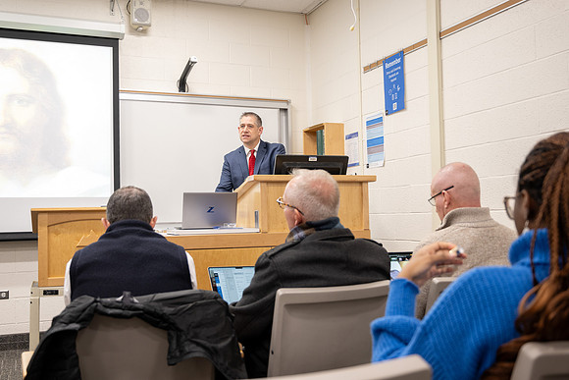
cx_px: 284
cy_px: 190
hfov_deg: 50.7
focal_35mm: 38
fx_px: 601
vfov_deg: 35.1
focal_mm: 38
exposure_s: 1/60
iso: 640
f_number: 4
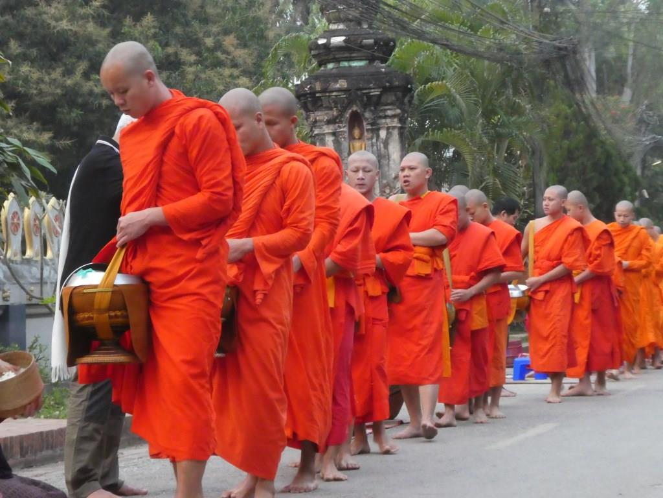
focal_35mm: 98
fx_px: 1877
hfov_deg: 20.0
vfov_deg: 15.1
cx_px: 332
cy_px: 249
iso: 1600
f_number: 5
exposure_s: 1/30
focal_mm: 17.5
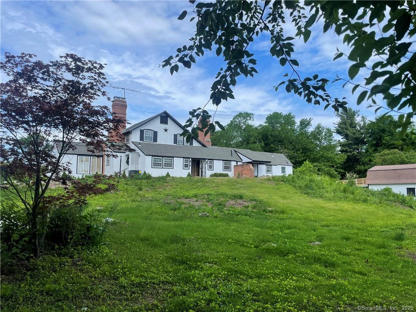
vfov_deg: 53.1
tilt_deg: +7.7
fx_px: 312
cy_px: 156
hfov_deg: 67.3
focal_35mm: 26
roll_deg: +0.5
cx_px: 208
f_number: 1.6
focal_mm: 4.2
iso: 32
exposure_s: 1/2618
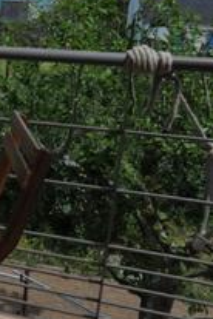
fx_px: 515
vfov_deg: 33.9
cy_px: 87
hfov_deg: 18.4
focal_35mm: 58
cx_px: -170
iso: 800
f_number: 8
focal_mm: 24
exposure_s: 1/3200
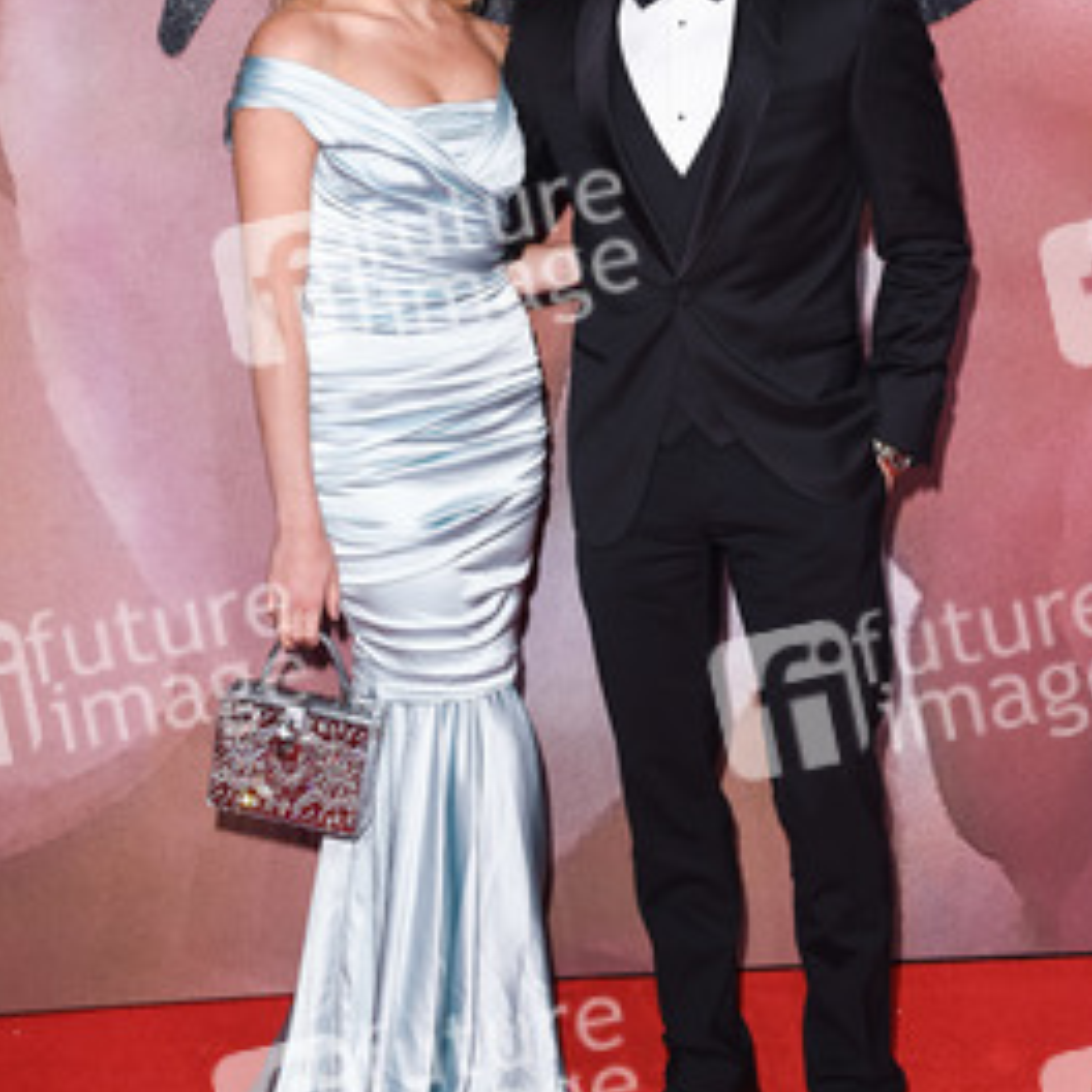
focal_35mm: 67
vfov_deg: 25.7
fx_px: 2391
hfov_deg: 25.7
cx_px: 548
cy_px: 476
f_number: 5.6
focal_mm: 52
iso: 640
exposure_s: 1/250
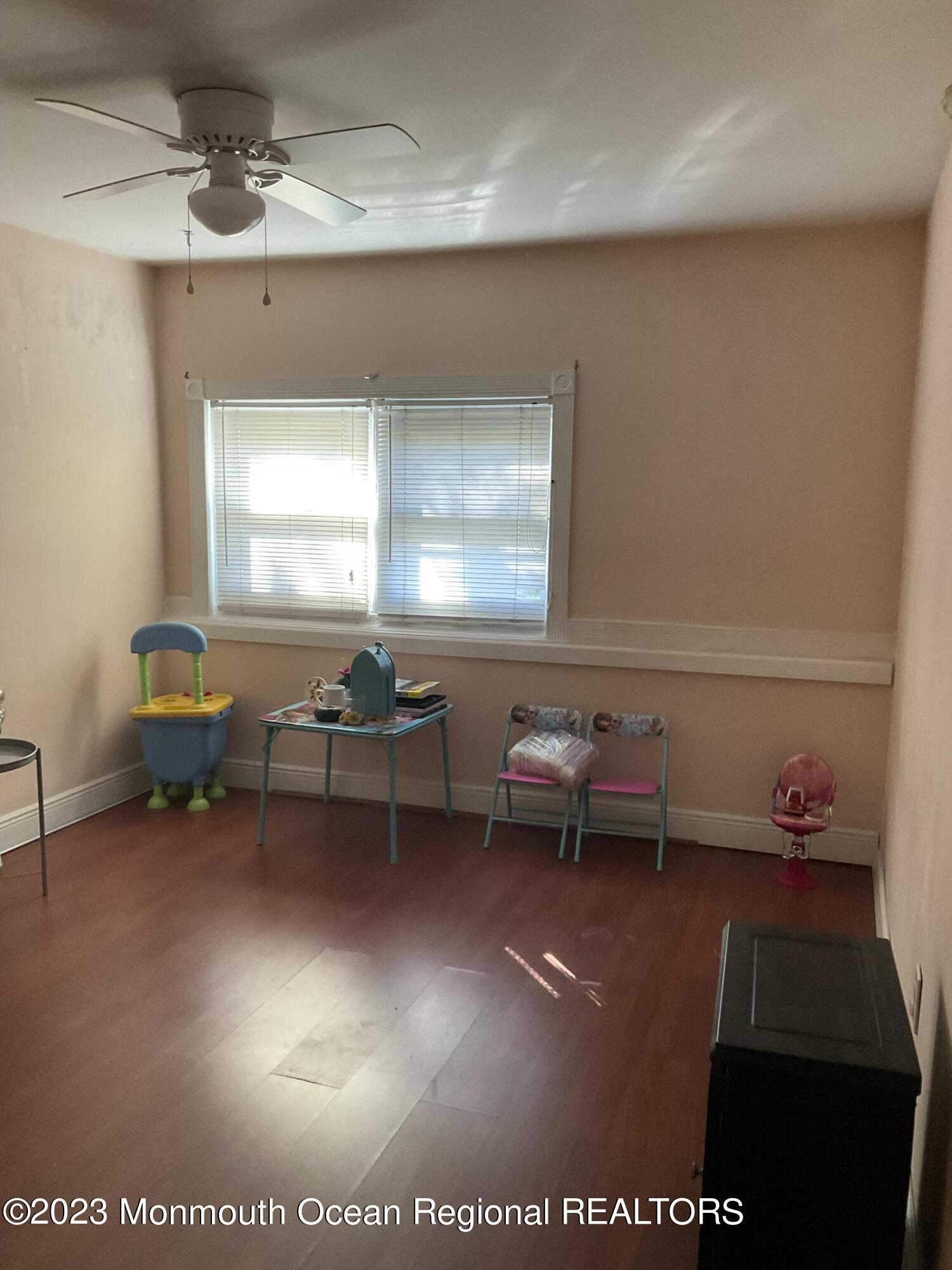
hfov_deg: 48.2
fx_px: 1063
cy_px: 635
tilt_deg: -7.9
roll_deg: +0.0
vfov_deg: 61.7
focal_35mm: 29
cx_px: 476
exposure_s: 1/60
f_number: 1.8
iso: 160
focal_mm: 3
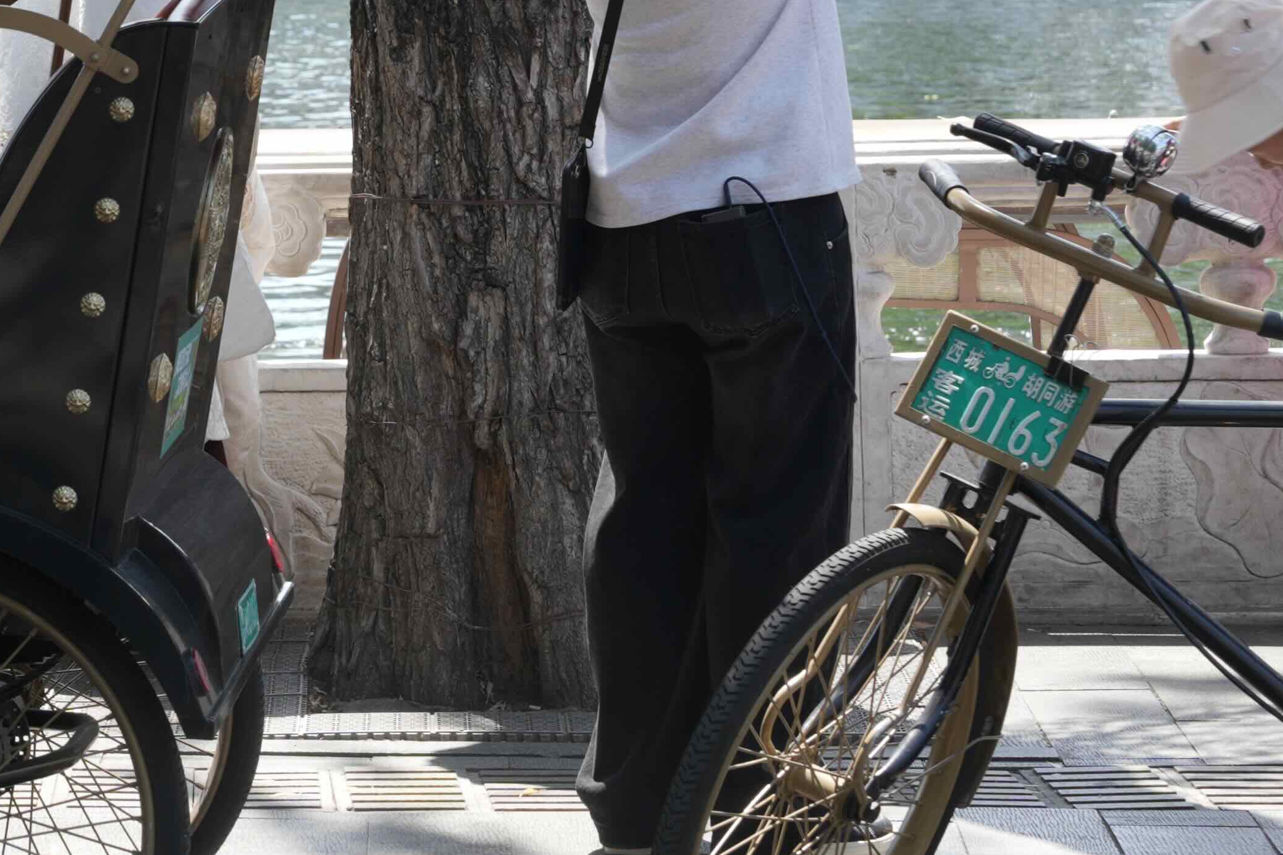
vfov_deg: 8.0
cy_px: 115
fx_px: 6093
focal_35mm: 171
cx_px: -263
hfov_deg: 11.8
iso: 100
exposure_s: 1/125
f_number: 5.6
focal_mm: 51
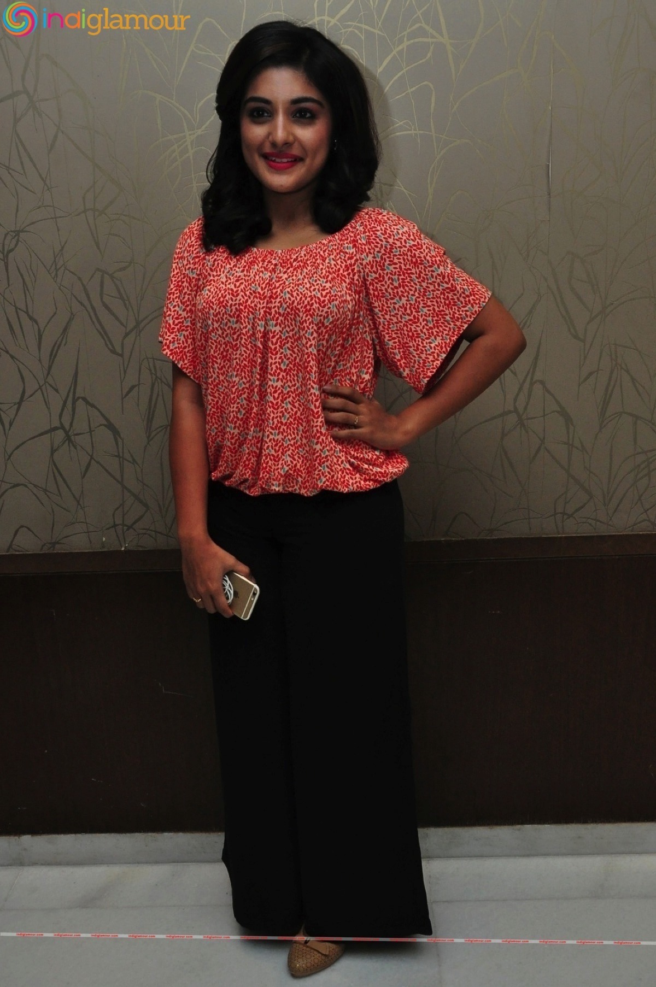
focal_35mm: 33
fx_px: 904
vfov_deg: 57.3
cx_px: 328
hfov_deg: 39.9
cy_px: 494
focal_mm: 22
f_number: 8
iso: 1250
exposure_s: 1/125
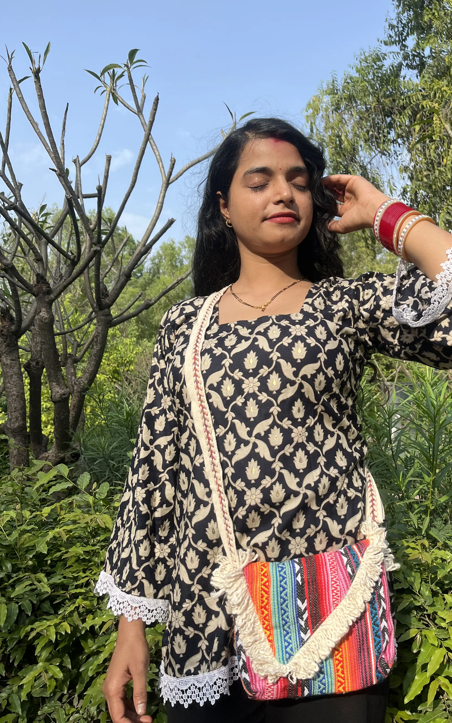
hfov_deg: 38.8
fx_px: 631
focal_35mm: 32
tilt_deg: +5.5
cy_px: 372
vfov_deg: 59.6
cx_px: 315
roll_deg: +2.1
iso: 50
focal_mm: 5.1
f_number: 1.6
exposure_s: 1/1404
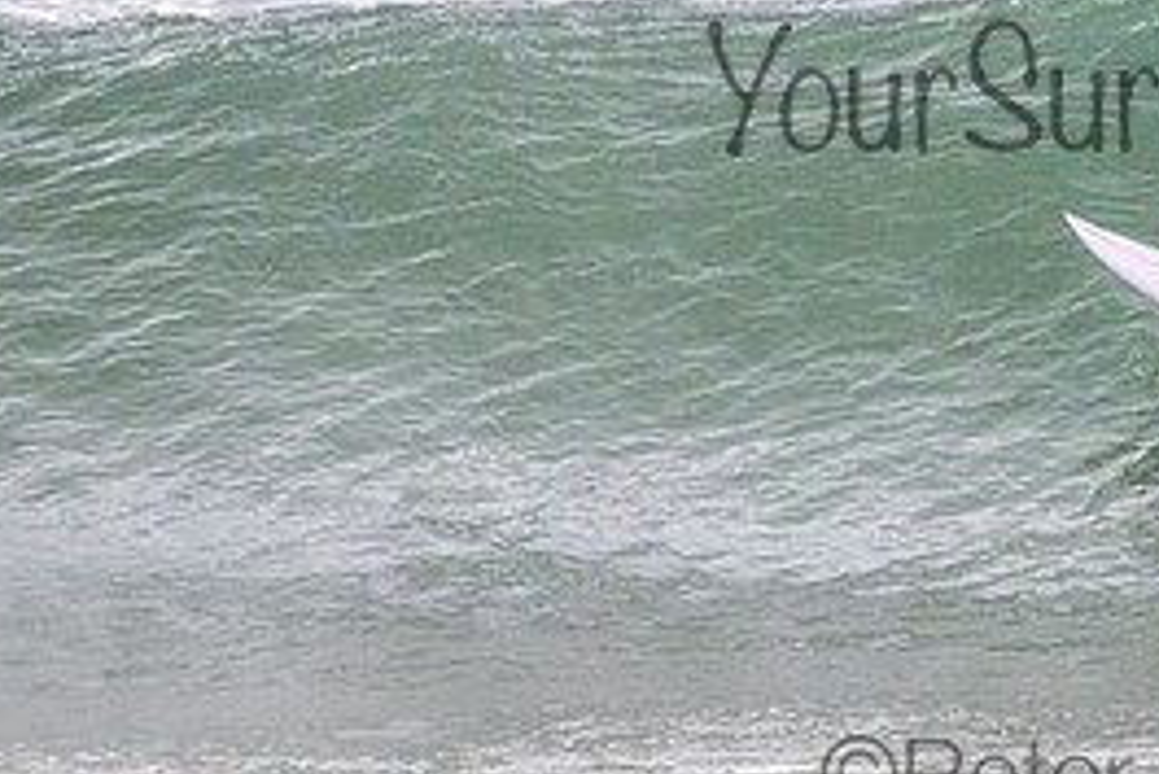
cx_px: 1159
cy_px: 50
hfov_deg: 1.2
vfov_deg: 0.8
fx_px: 56369
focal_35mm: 1750
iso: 4000
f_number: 11
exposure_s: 1/2000
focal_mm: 800
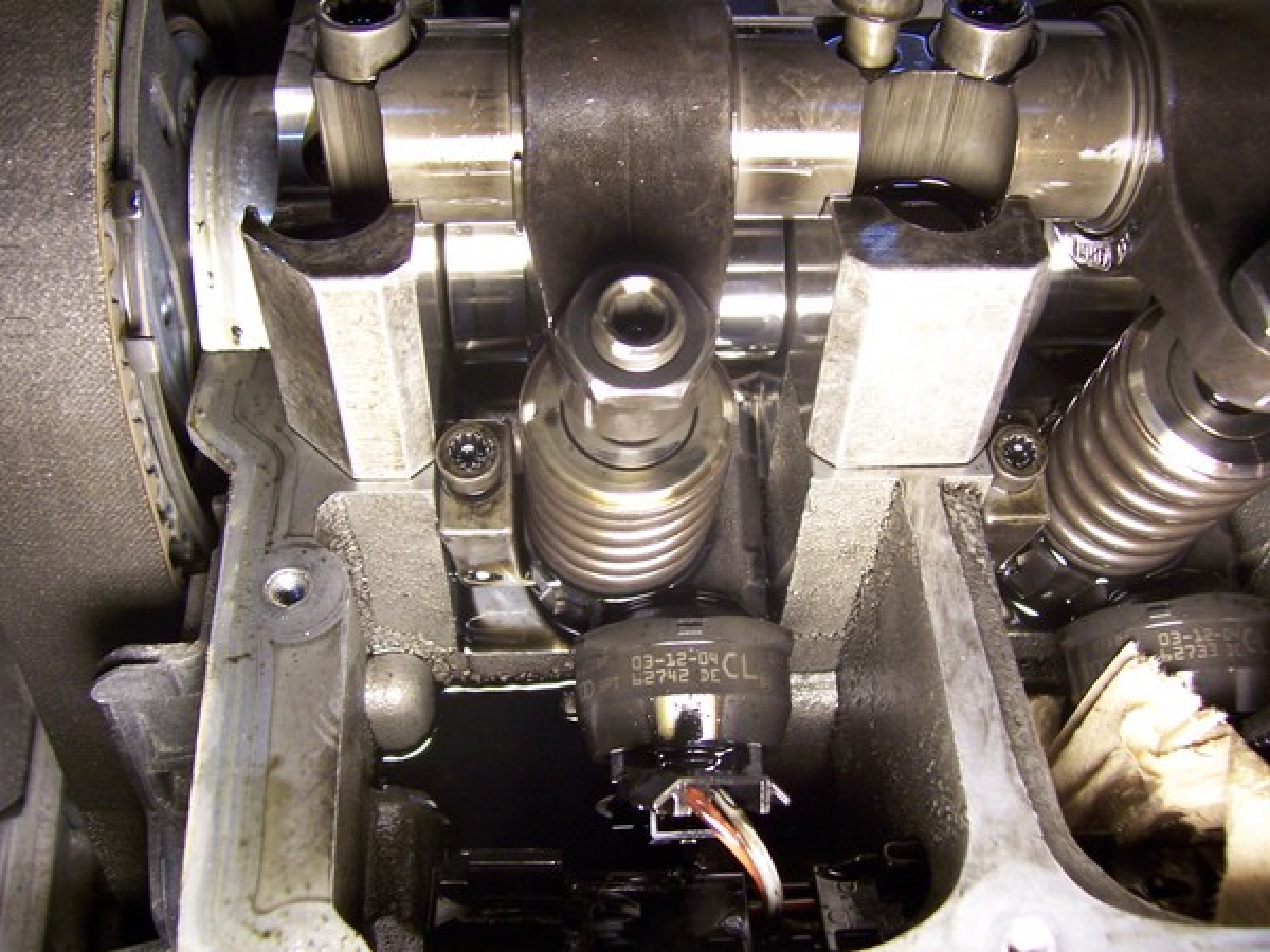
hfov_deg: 54.0
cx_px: 635
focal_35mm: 34
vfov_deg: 41.8
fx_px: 1247
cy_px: 476
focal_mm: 5.6
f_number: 2.7
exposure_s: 1/20
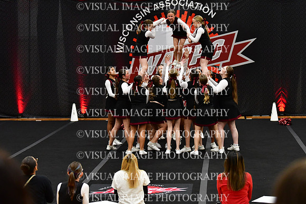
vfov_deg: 13.0
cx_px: 153
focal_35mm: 105
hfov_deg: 19.5
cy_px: 102
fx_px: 893
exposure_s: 1/800
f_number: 2.8
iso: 4000
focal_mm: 70
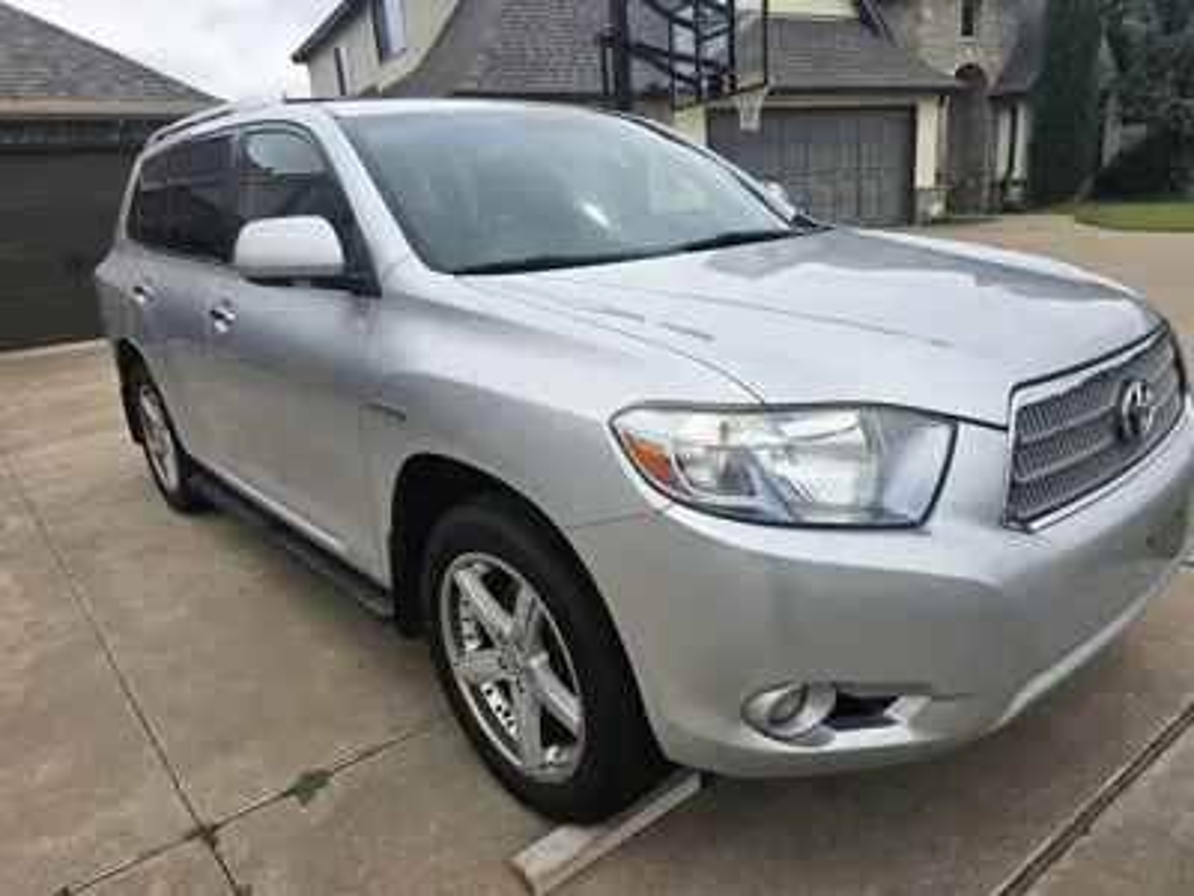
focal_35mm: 23
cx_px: 597
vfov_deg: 58.9
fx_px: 793
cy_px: 448
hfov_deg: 73.9
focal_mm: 6.3
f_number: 1.7
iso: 12
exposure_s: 1/525
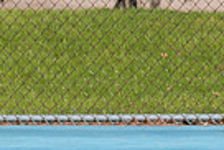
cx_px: 356
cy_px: 68
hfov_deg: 2.1
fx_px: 5967
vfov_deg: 1.4
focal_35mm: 958
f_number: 5.6
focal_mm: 150
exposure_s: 1/1600
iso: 320
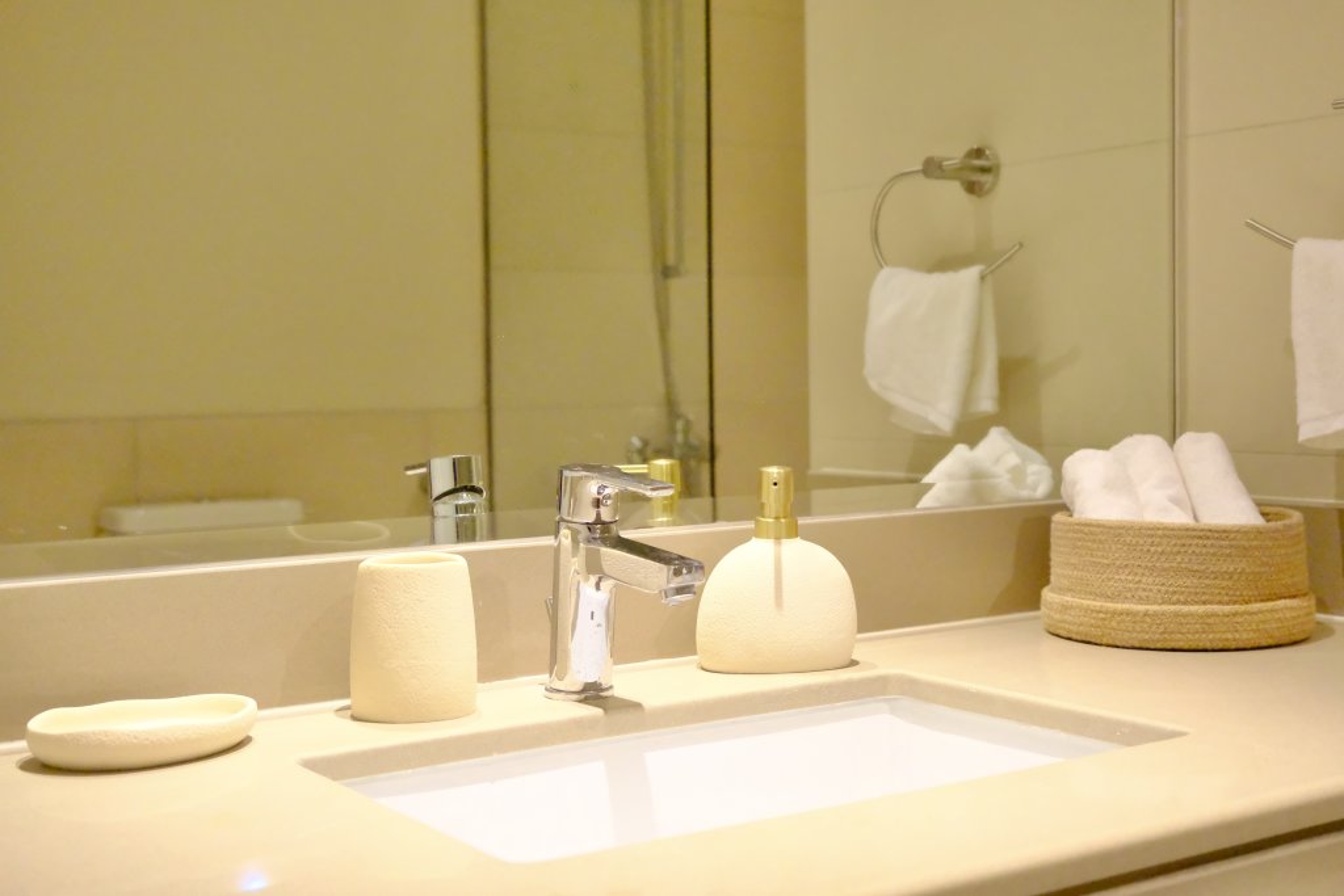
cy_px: 448
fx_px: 1643
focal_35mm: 44
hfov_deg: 44.5
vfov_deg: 30.5
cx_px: 672
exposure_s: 1/800
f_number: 4
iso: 10000
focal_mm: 29.2
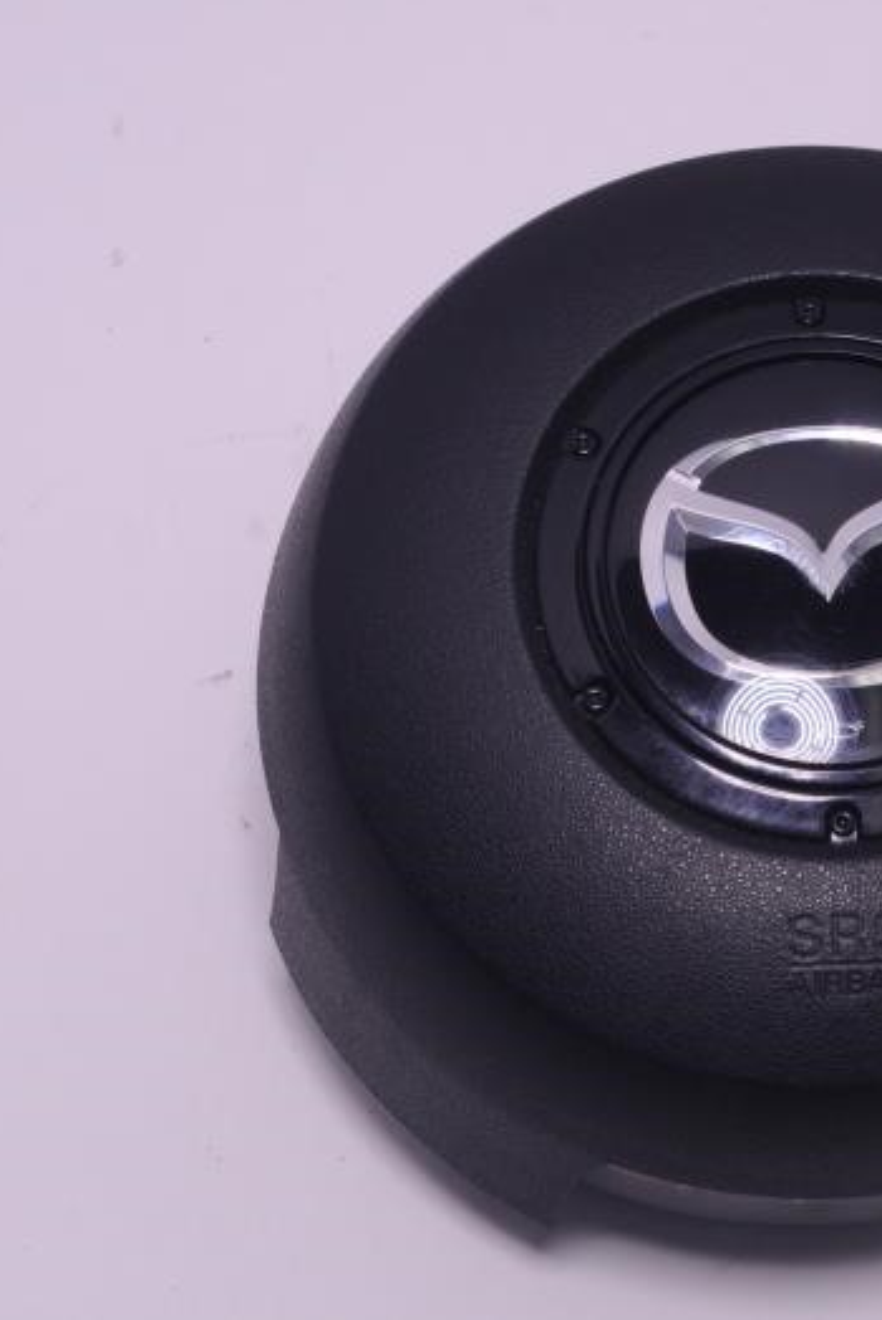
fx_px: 3523
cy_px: 654
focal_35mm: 96
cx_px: 748
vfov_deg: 21.2
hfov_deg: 14.2
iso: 400
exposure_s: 1/250
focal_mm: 42
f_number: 10
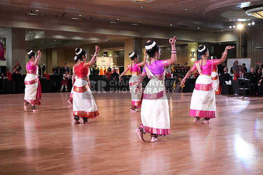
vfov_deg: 28.1
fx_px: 351
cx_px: 132
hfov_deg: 41.1
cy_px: 88
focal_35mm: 48
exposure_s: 1/320
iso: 5000
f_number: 5.6
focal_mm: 48
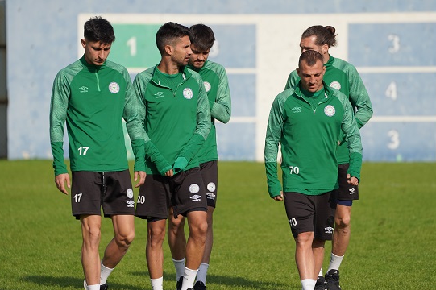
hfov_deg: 5.8
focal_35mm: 353
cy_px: 147
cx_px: 207
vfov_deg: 3.9
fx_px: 4272
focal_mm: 318
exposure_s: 1/640
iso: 100
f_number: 5.6
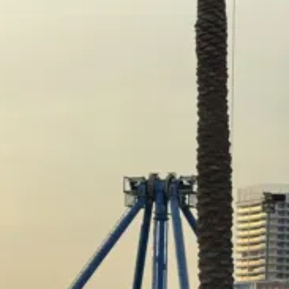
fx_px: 2191
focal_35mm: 232
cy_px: 283
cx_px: 54
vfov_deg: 7.5
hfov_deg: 7.5
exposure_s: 1/176
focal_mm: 15.66
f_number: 2.8
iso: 50
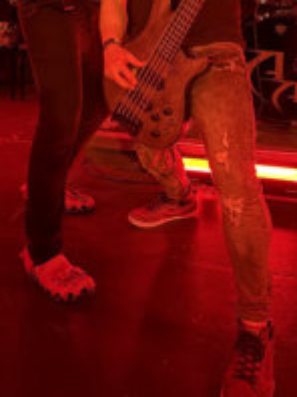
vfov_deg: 37.4
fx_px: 550
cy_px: 47
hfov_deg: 30.2
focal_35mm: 48
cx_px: 153
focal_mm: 6.76
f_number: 1.78
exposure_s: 1/19
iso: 2000
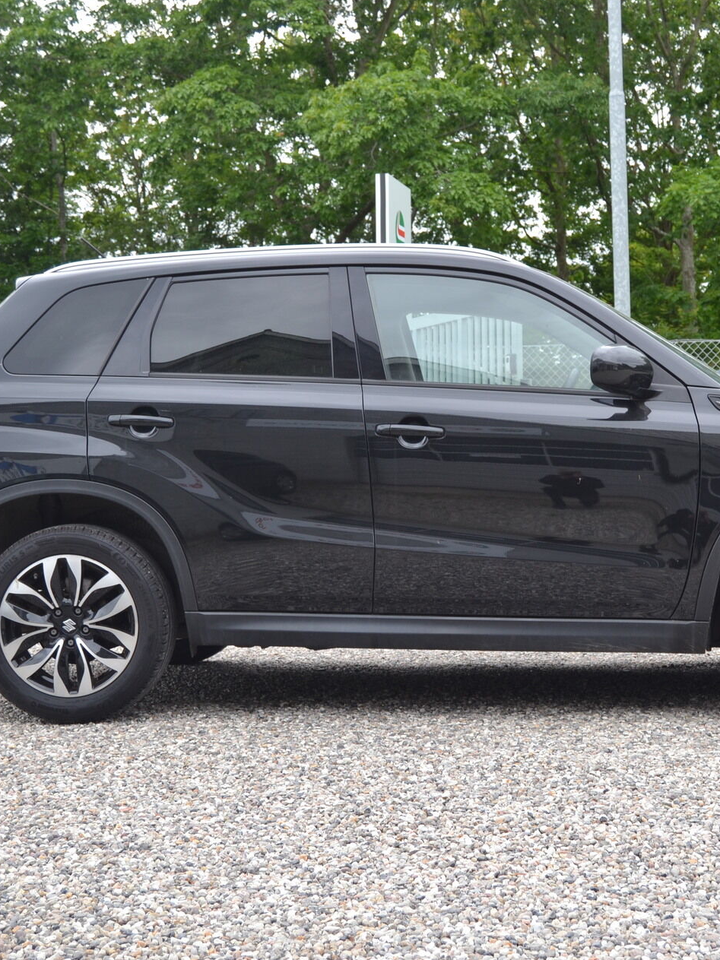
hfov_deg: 25.5
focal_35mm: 57
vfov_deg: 33.8
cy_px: 475
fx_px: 1581
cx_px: 466
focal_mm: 26
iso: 100
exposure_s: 1/125
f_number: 5.6
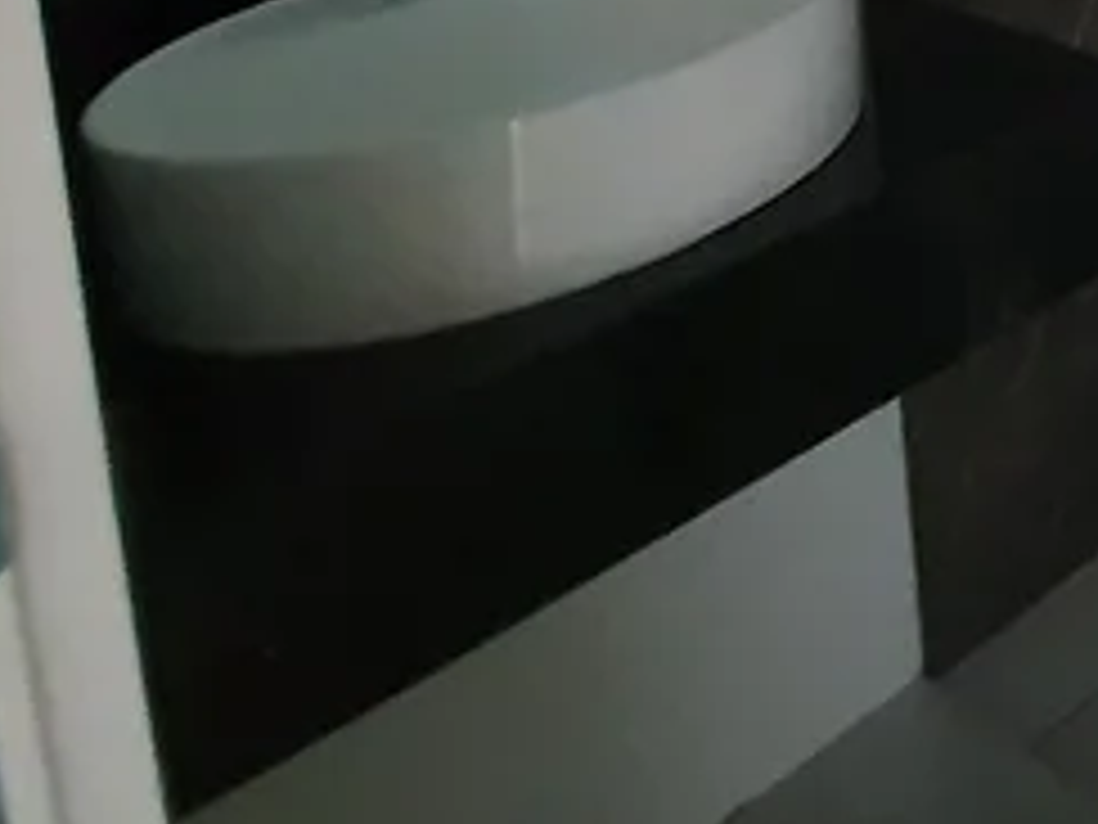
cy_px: -389
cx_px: 1701
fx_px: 1396
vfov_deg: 25.4
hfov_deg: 27.3
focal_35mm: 44
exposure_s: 1/24
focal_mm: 1.74
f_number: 2.2
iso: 640
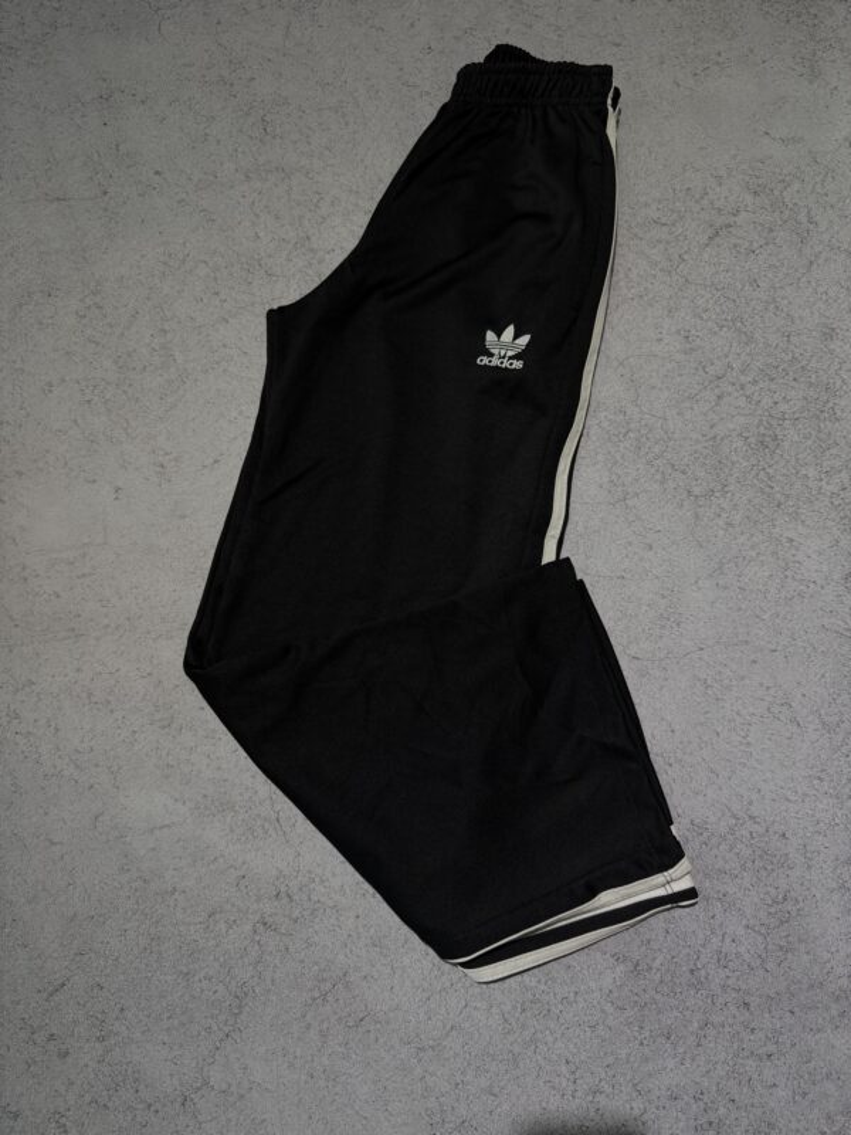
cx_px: 426
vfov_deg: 71.6
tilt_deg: -76.8
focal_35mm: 24
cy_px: 568
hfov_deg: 56.8
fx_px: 787
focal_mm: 6.76
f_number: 1.78
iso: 160
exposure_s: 1/100
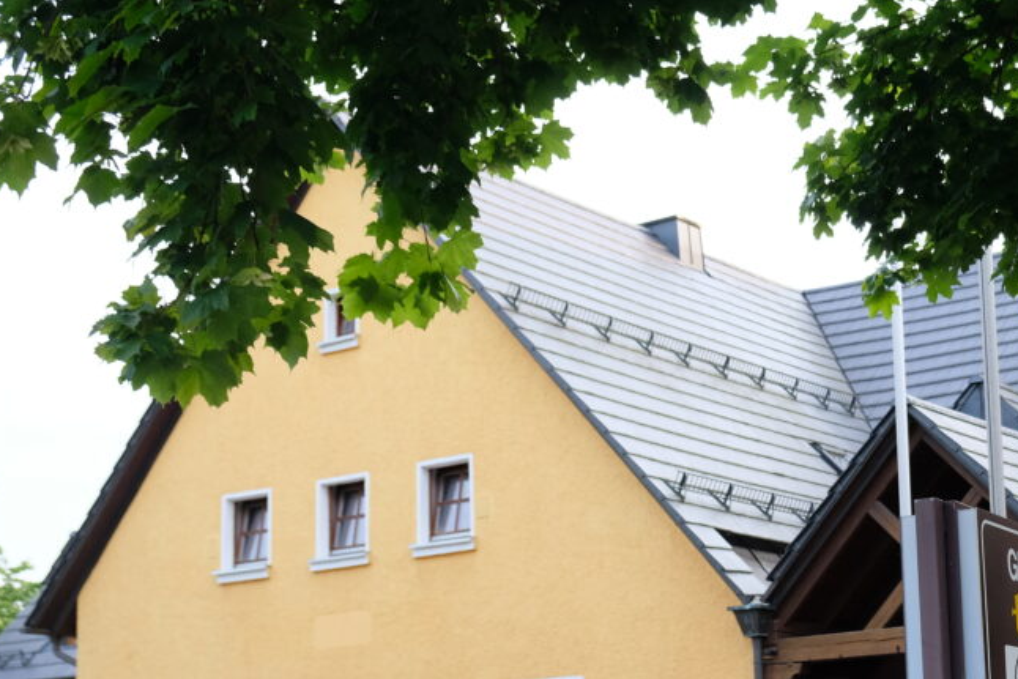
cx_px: 875
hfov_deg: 29.9
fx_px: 1838
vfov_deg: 20.7
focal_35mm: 65
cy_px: 553
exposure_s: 1/125
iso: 400
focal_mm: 23.3
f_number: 3.6
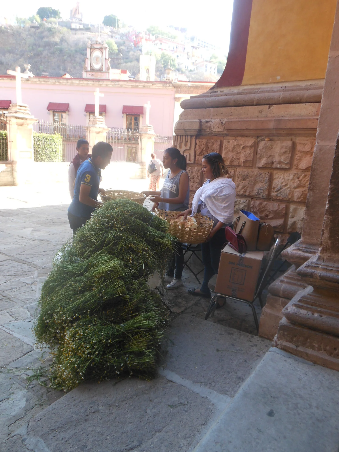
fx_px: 326
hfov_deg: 54.9
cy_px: 226
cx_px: 170
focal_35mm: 25
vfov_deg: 69.4
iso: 80
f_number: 3.2
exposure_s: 1/60
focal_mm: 4.5
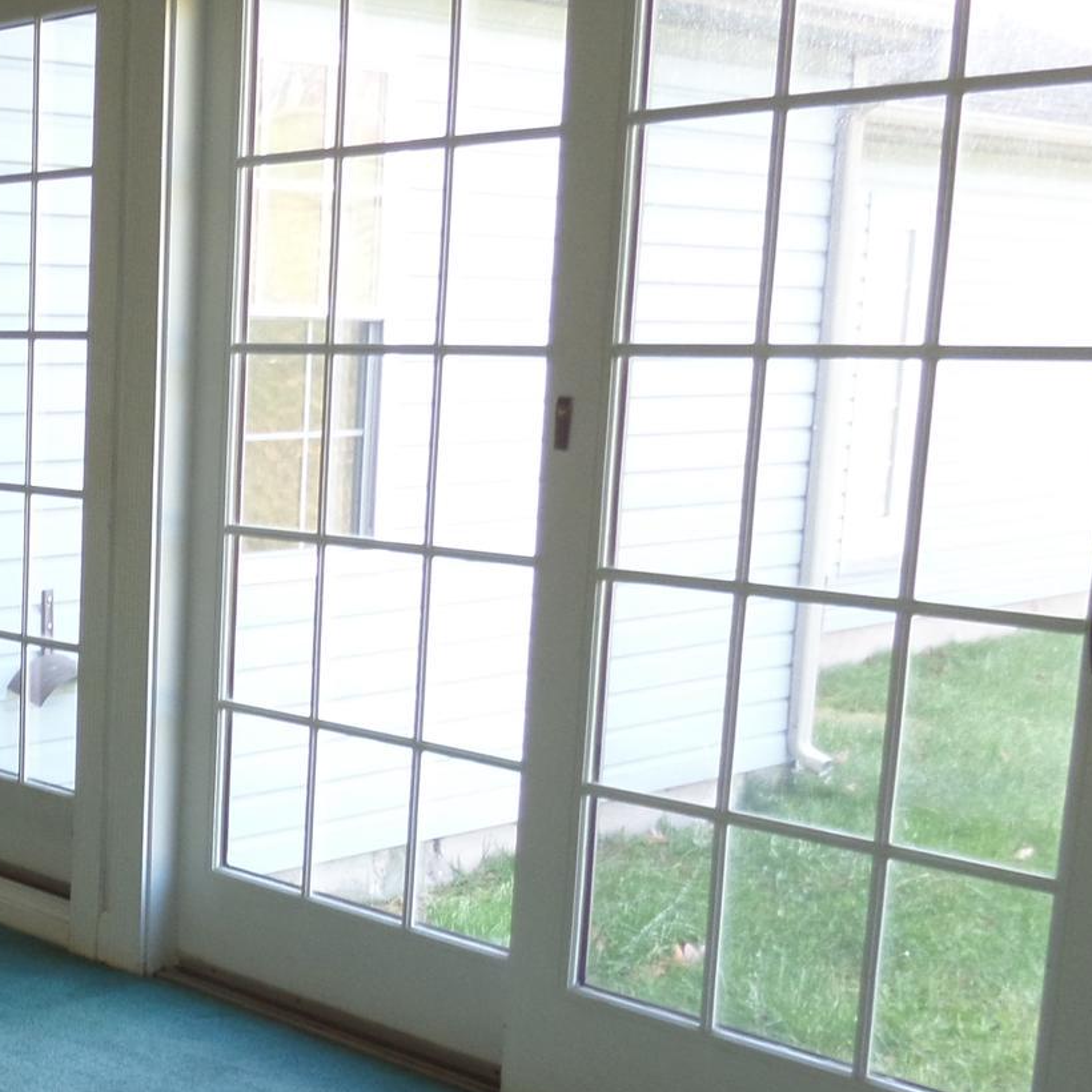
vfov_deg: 32.0
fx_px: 1892
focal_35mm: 53
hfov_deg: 28.4
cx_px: -192
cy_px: 700
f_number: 3.2
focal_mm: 4
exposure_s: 1/30
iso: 160
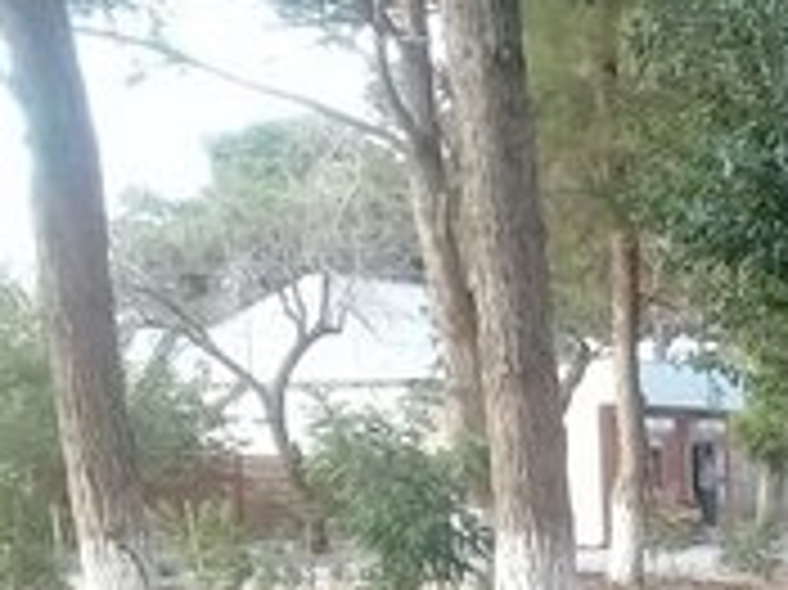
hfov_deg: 15.6
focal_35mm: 117
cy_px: 1097
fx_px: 2662
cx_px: 1162
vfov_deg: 11.6
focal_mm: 3.3
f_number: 2.2
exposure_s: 1/50
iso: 64
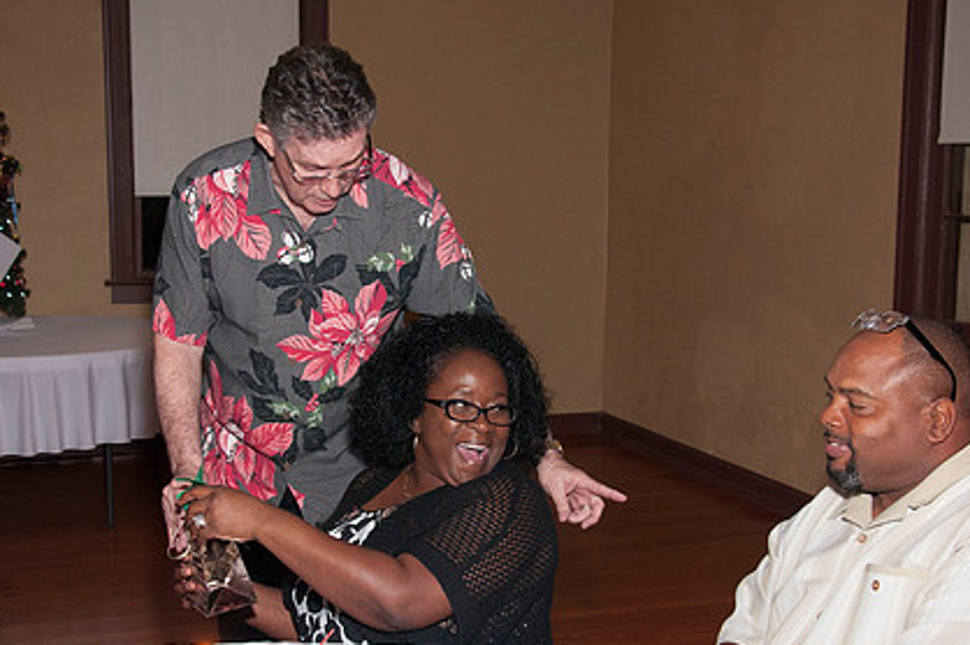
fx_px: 1400
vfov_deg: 25.9
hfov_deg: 38.2
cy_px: 347
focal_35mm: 52
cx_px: 476
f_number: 5.6
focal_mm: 25
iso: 800
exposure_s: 1/80
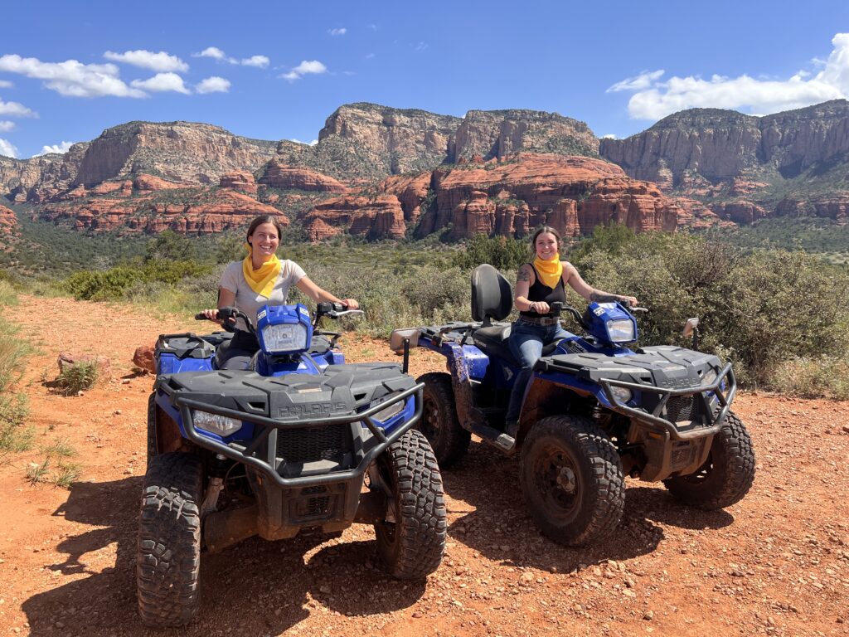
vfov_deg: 53.1
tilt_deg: -7.2
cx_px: 424
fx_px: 638
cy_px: 318
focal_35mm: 26
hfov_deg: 67.3
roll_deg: +0.0
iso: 50
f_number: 1.5
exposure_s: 1/2571
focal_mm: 5.7
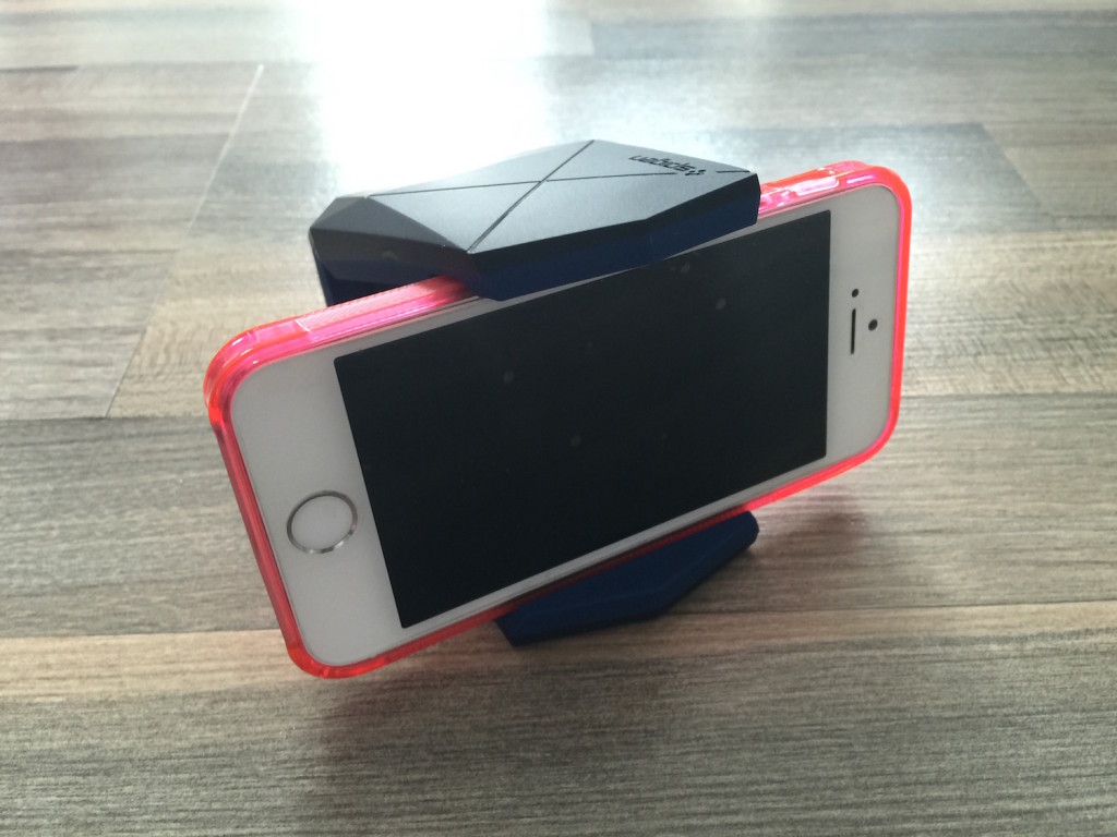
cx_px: 558
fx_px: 936
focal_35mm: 29
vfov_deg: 48.2
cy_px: 418
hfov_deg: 61.7
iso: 64
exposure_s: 1/17
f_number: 2.2
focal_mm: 4.15
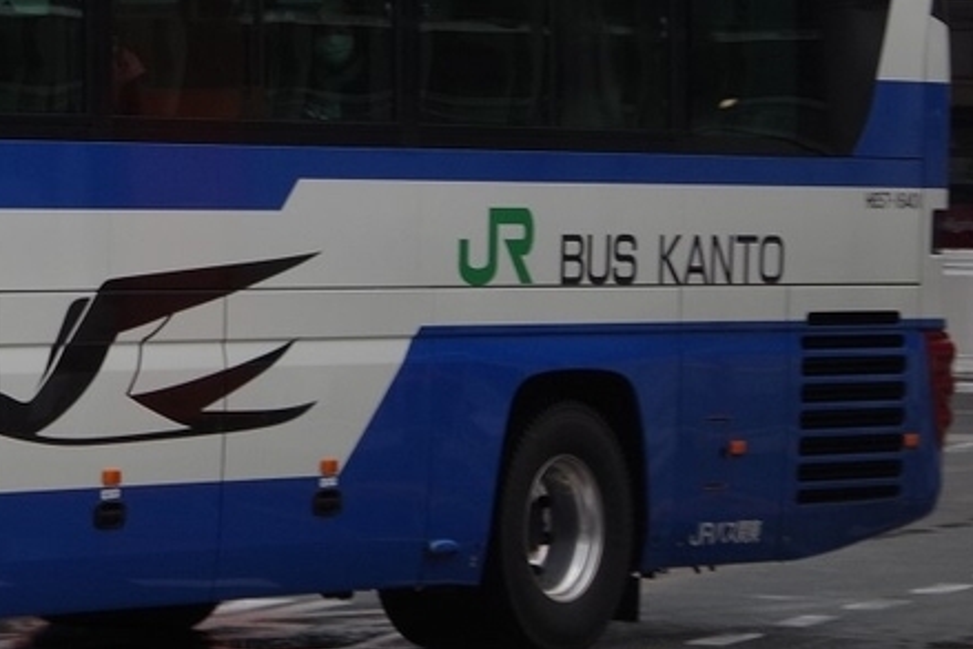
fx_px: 5877
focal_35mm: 217
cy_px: 193
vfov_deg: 6.3
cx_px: -242
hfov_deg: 9.3
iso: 400
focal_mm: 53
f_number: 8
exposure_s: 1/160
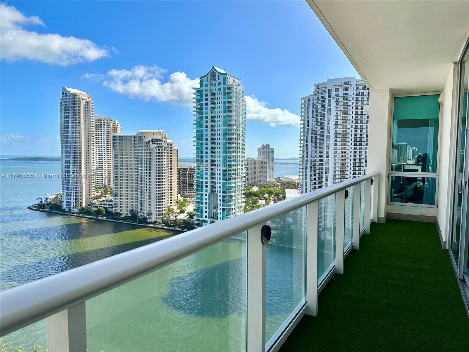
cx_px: 234
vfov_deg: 56.8
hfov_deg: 71.6
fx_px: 325
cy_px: 176
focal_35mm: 24
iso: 80
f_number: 1.78
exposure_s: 1/5000
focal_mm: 6.86
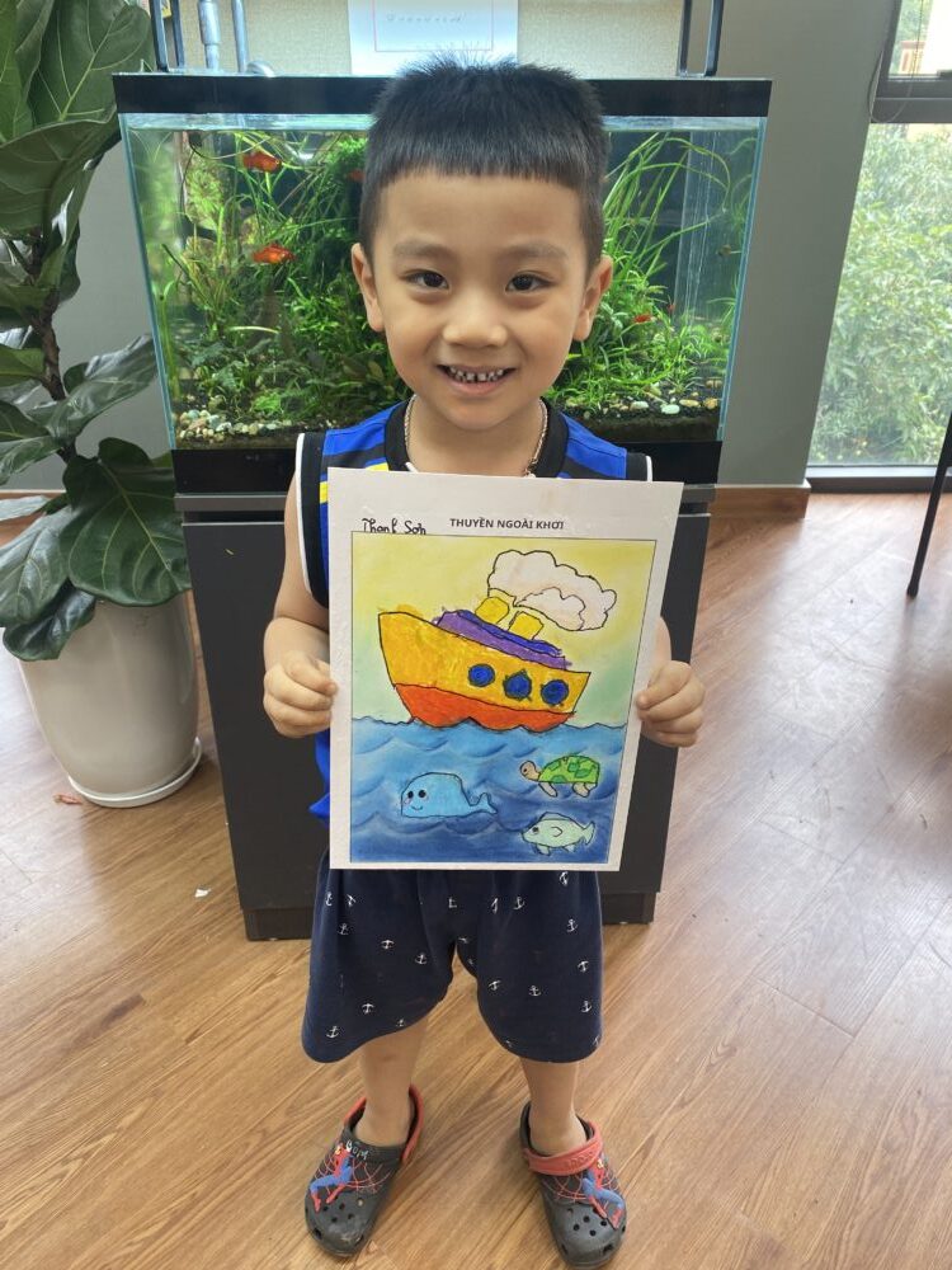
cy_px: 635
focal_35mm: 26
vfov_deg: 67.3
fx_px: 953
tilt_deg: -30.0
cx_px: 476
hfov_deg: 53.1
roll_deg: +0.6
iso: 80
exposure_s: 1/121
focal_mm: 4.25
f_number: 1.8
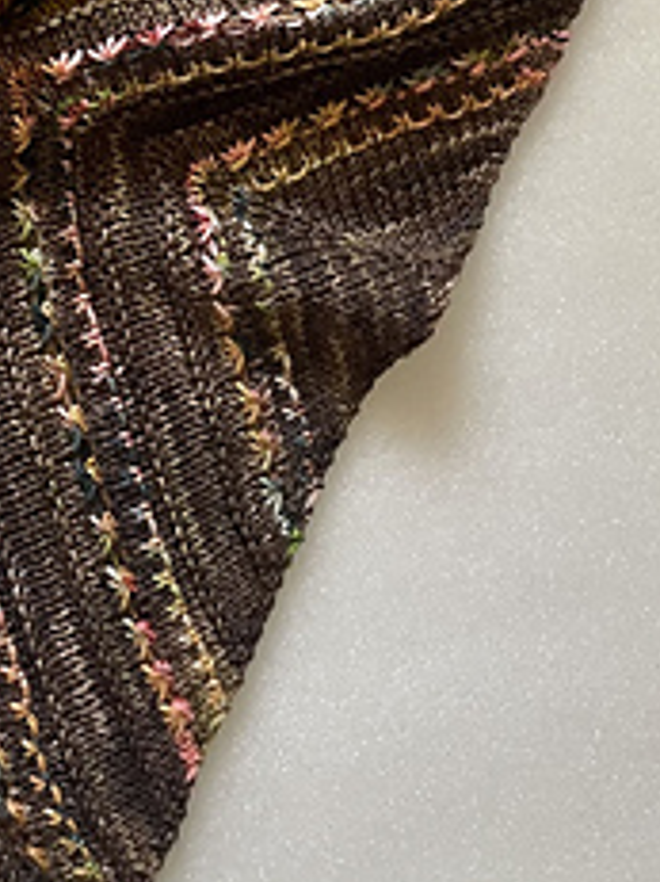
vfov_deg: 24.8
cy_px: -130
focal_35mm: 72
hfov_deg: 19.3
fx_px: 1832
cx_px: -114
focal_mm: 4.2
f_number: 1.6
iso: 160
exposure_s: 1/60
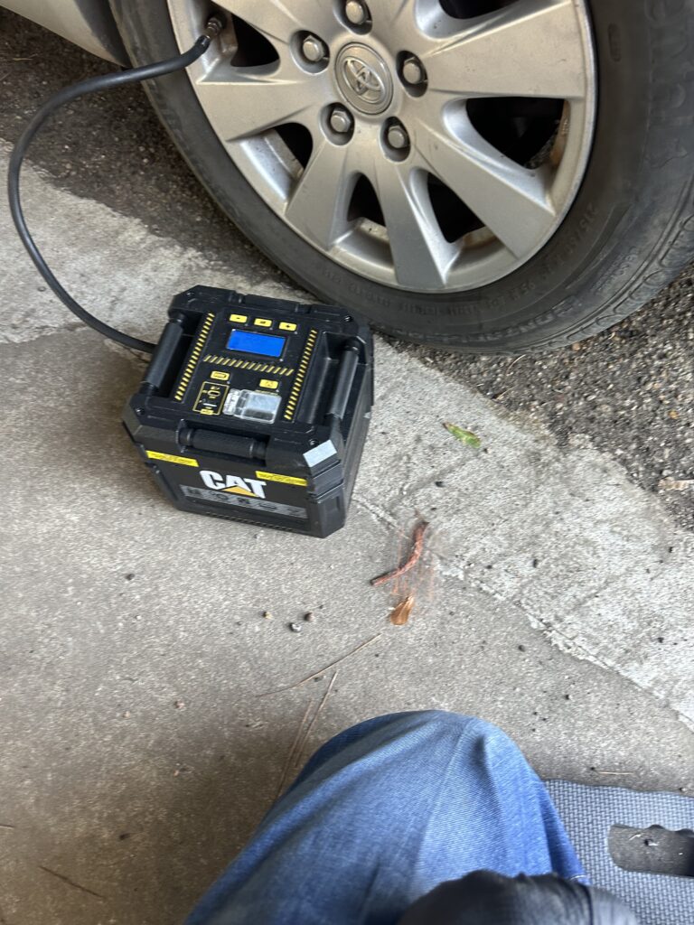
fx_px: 642
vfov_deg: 71.6
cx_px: 347
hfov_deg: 56.8
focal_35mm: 24
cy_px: 462
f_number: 1.78
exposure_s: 1/107
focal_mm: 6.86
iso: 250
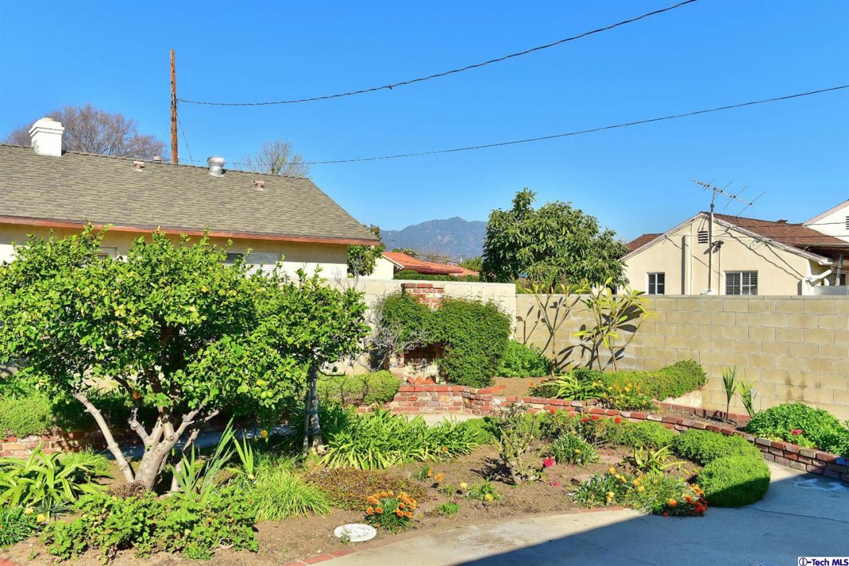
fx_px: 755
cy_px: 283
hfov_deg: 58.7
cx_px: 424
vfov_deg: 41.1
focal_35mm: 32
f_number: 8
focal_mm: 32
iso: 160
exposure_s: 1/500
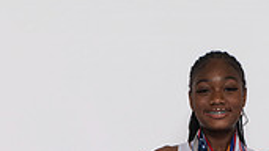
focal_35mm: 105
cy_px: 349
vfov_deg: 10.2
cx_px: 197
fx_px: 749
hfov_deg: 20.2
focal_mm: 38
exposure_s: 1/320
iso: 640
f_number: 8
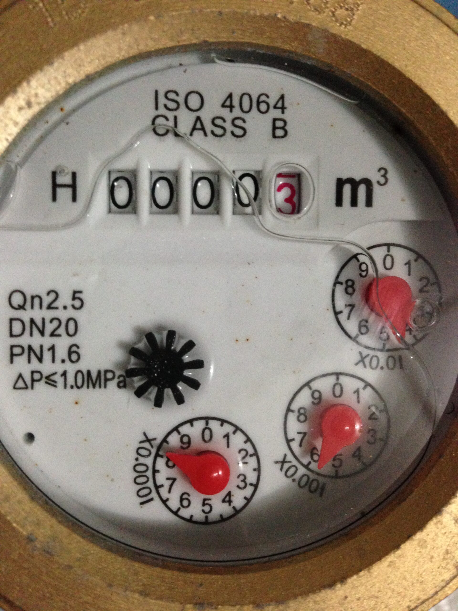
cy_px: 306
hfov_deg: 42.9
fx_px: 582
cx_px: 229
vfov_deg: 55.4
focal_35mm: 33
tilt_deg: -88.8
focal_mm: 4.12
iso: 400
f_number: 2.4
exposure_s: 1/17
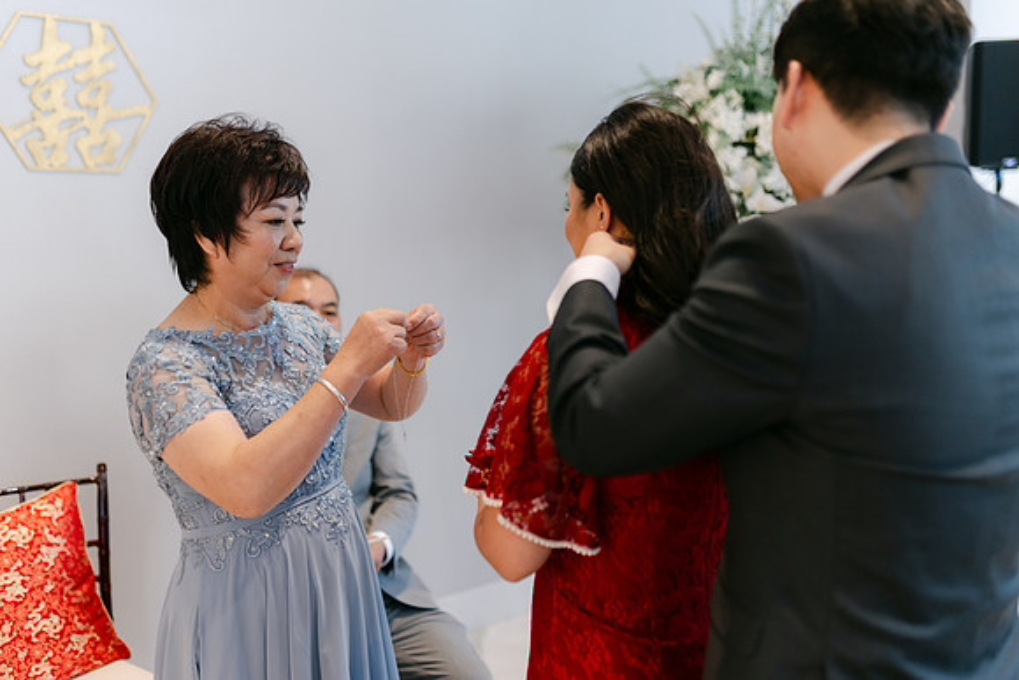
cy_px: 340
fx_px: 991
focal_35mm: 35
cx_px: 510
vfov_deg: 37.9
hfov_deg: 54.4
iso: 250
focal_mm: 35
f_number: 1.4
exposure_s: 1/125
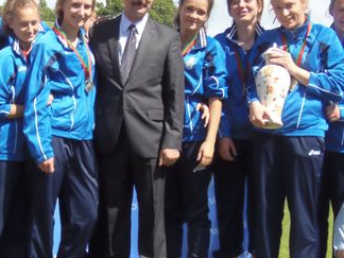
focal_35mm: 83
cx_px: 125
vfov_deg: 17.8
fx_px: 825
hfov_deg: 23.5
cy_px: 153
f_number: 3.6
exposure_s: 1/800
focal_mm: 7.8
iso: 125
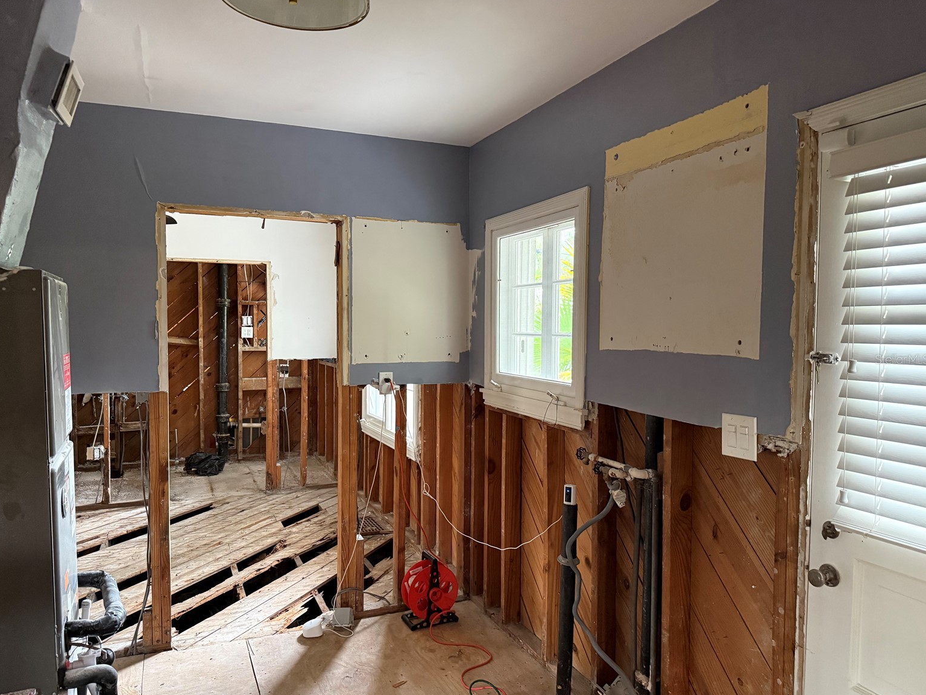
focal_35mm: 25
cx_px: 450
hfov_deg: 69.4
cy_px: 359
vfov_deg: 54.9
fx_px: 669
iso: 800
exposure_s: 1/60
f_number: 1.78
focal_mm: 6.76
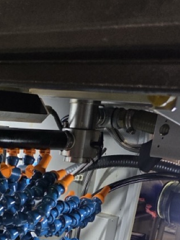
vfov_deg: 24.2
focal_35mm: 69
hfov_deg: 20.4
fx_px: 479
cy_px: 322
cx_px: -12
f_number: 1.7
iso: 320
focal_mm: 6.3
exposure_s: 1/120
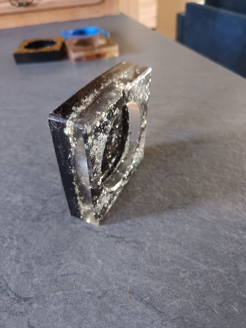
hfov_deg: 56.8
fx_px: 227
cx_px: 123
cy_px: 164
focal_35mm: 24
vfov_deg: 71.6
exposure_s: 1/20
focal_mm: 5.31
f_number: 1.7
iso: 2334
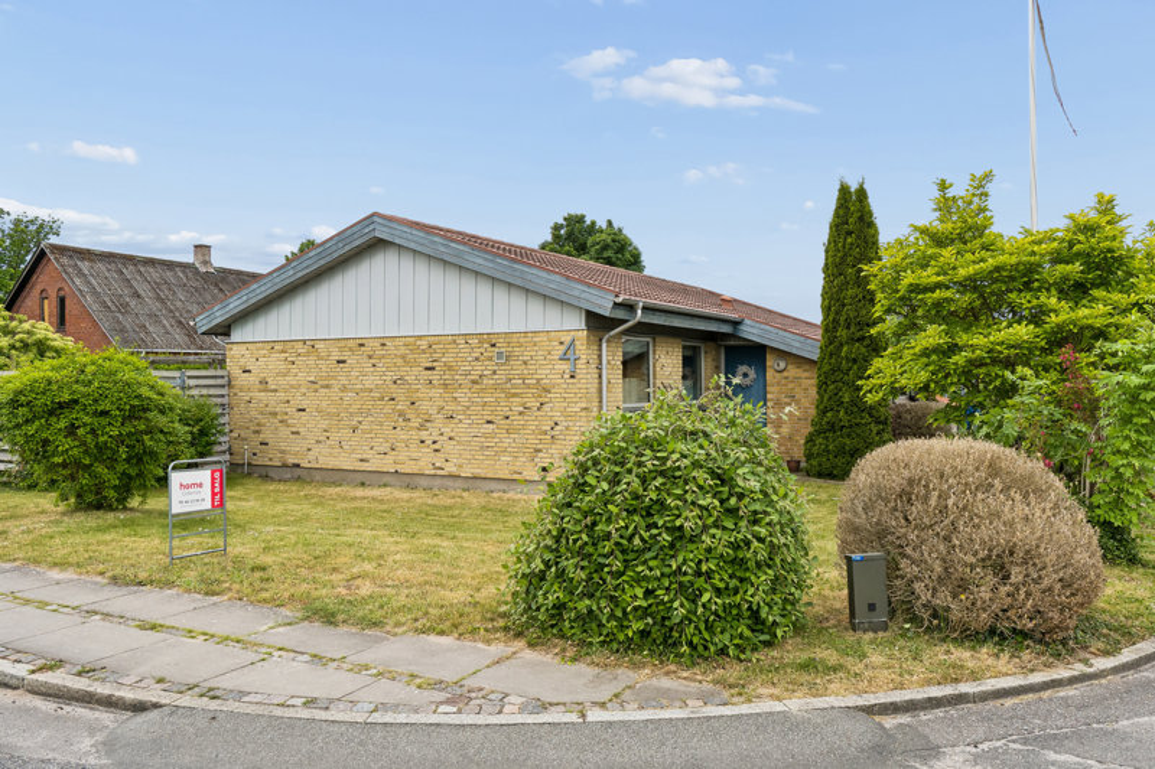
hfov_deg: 64.6
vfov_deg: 45.7
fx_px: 914
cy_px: 384
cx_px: 578
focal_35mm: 28
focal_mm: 19
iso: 250
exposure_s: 1/400
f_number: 8
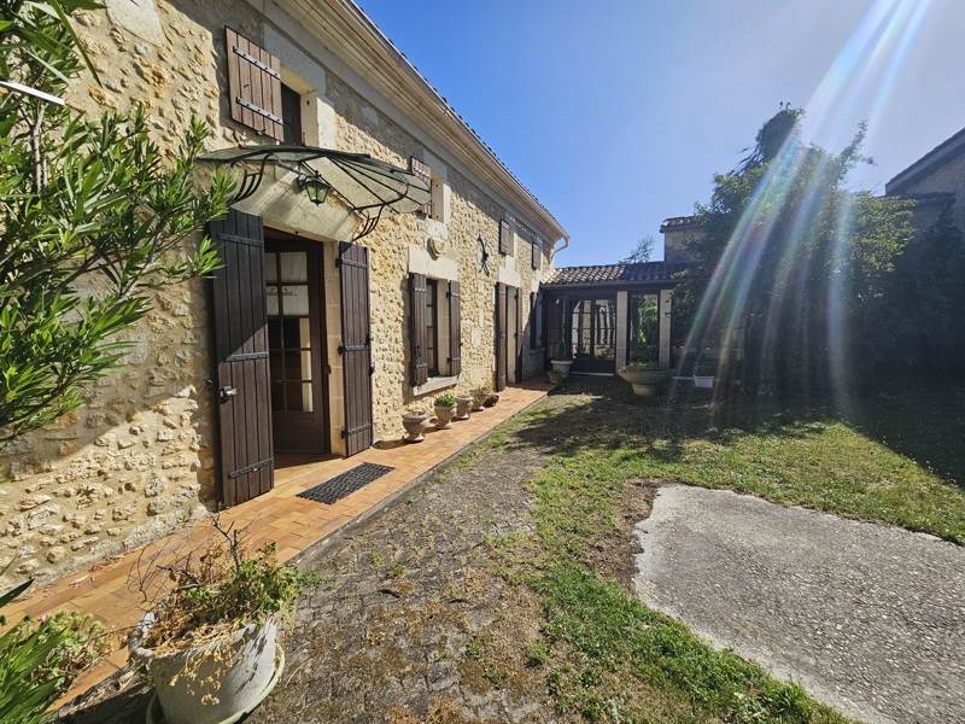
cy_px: 362
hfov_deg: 106.2
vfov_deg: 89.9
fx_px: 362
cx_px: 482
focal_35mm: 13
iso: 50
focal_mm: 2.2
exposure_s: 1/2082
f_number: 2.2
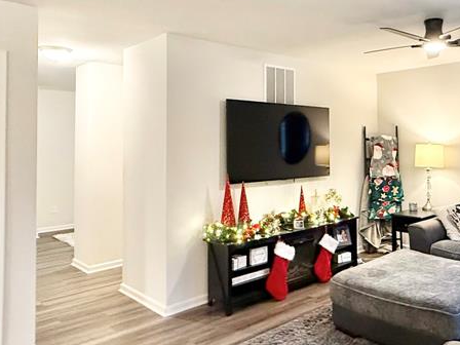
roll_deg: +0.8
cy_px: 131
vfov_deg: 43.8
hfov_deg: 54.7
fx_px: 425
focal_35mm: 32
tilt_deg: +2.5
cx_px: 334
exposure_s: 1/60
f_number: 2.2
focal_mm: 2.22
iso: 800
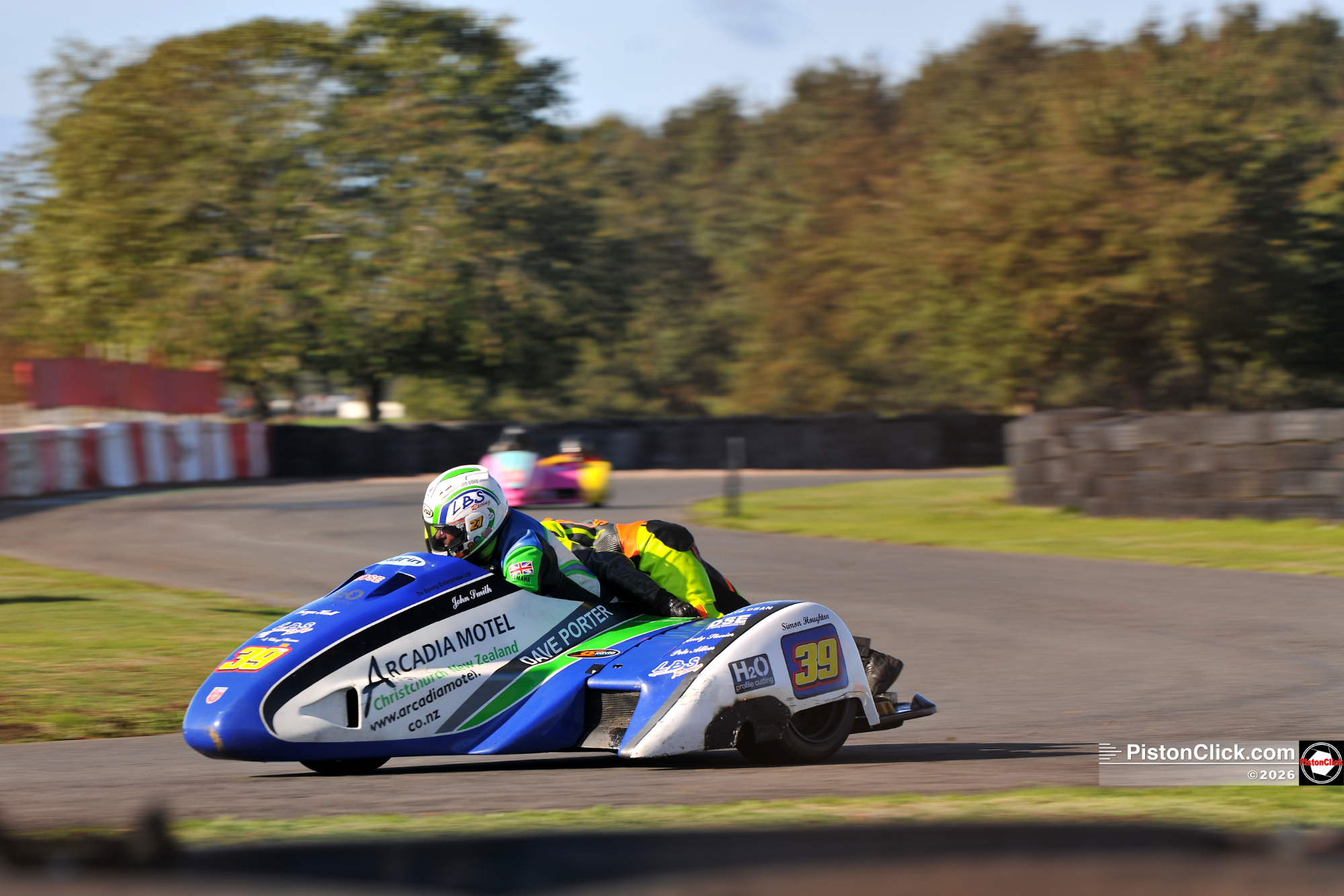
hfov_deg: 10.3
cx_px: 672
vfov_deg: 6.9
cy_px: 448
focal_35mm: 200
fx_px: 7466
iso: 110
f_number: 6.3
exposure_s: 1/125
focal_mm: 200
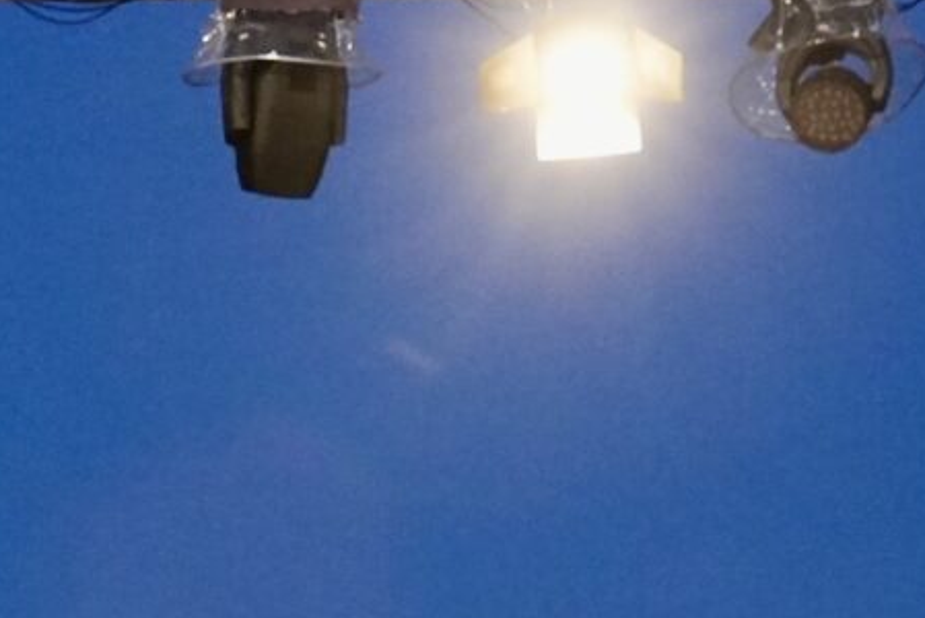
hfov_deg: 8.3
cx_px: -138
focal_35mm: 245
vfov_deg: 5.5
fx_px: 6299
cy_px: 1354
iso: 5000
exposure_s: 1/160
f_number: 4
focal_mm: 43
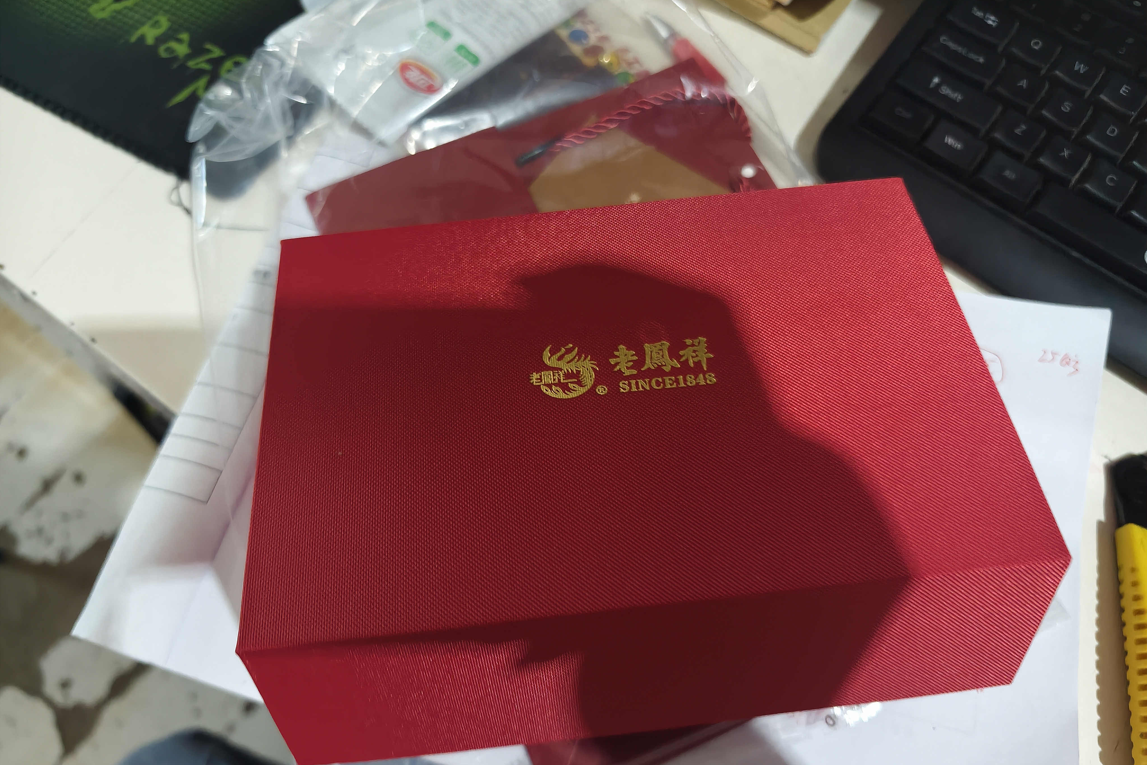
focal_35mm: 24
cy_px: 420
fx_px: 765
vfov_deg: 53.0
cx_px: 574
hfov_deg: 73.7
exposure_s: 1/50
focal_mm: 6.25
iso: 1557
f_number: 1.68
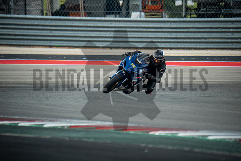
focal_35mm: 600
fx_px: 4017
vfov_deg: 2.3
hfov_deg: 3.4
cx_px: 120
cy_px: 80
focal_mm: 400
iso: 2500
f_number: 5.6
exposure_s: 1/1600
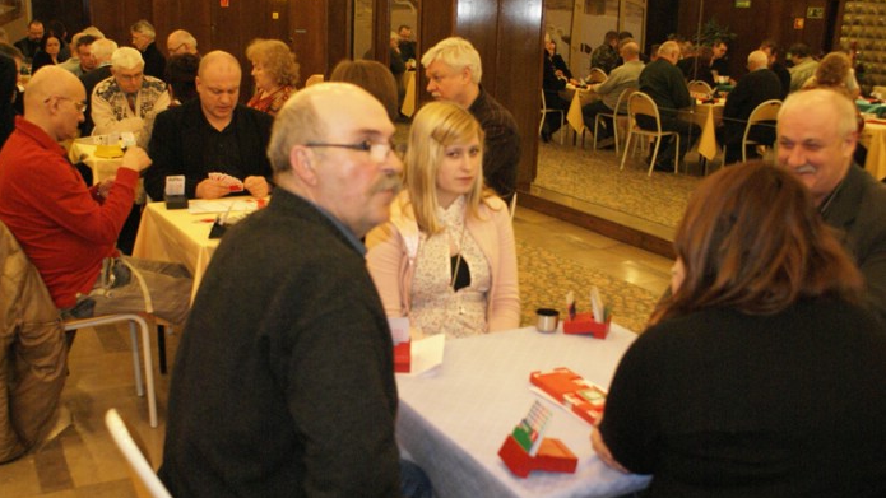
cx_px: 441
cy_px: 270
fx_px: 893
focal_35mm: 38
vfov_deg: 31.2
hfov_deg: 52.8
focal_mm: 24
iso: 1600
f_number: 4.5
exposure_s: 1/25
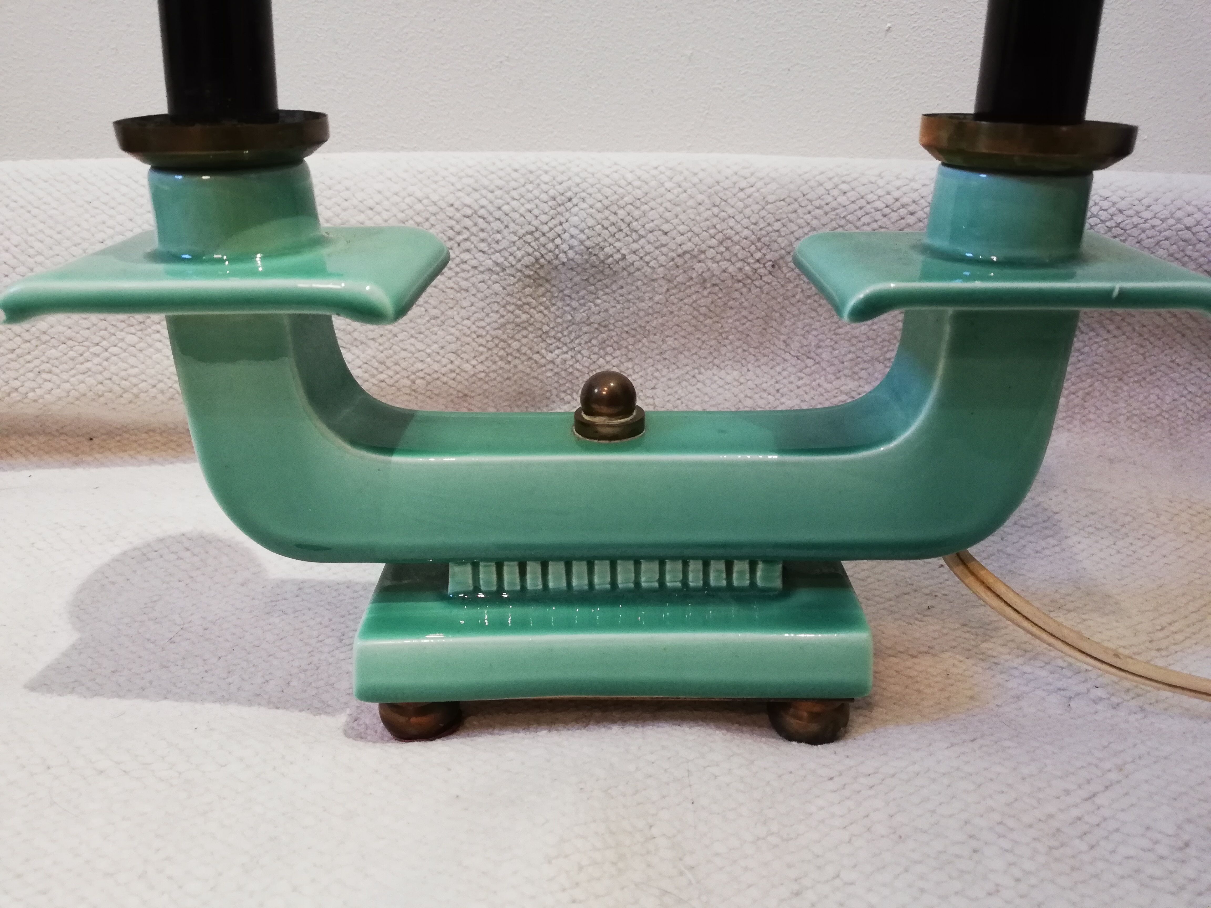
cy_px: 454
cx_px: 606
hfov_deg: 67.3
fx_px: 910
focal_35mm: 26
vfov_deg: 53.1
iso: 320
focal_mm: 3.81
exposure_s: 1/33.3
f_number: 2.2
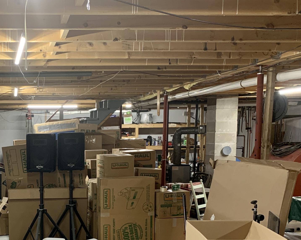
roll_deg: +0.6
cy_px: 190
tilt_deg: -8.0
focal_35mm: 53
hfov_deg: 33.6
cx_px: 33
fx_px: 472
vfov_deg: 28.0
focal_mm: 4.25
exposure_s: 1/60
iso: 125
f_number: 1.8
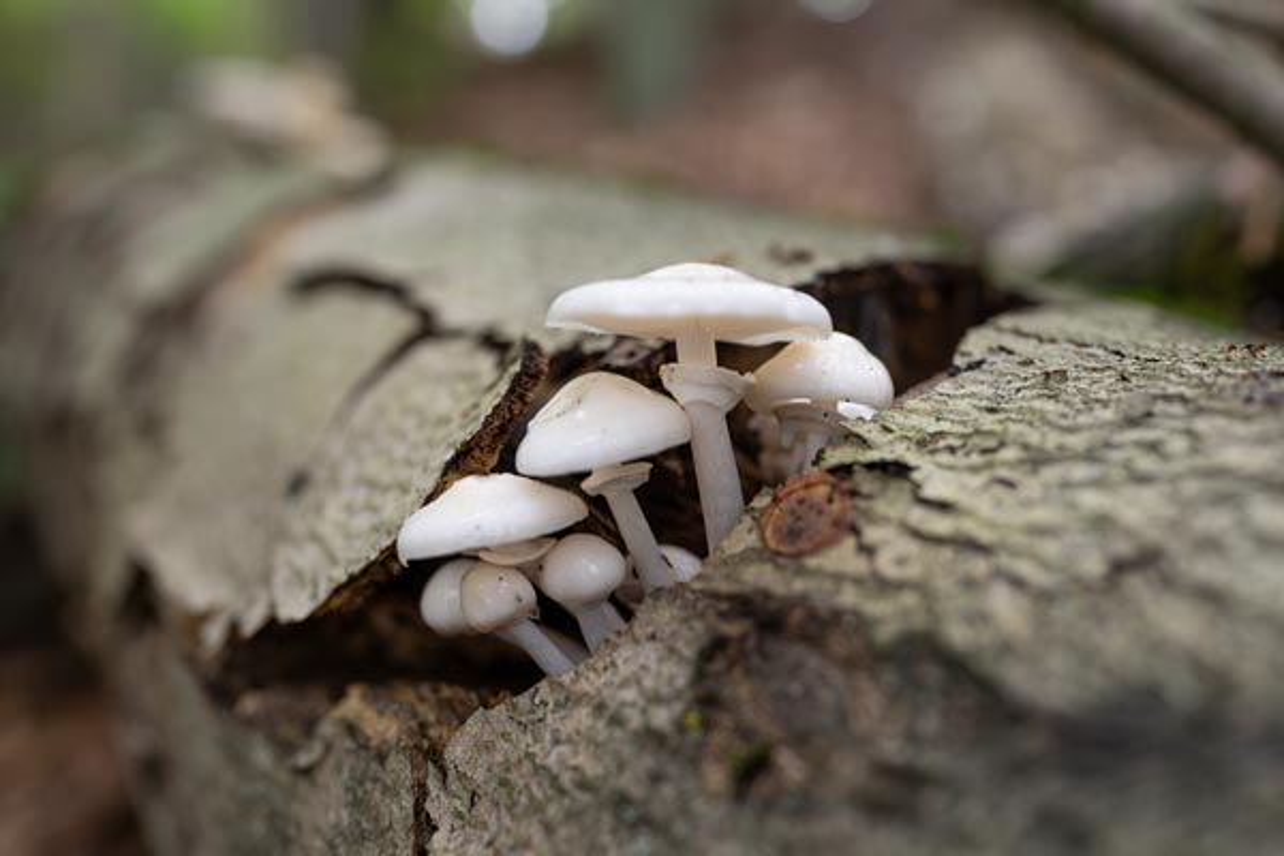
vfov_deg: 37.9
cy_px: 428
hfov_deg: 54.4
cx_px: 642
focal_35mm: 35
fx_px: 1248
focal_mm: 35
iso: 1250
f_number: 2.2
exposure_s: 1/250
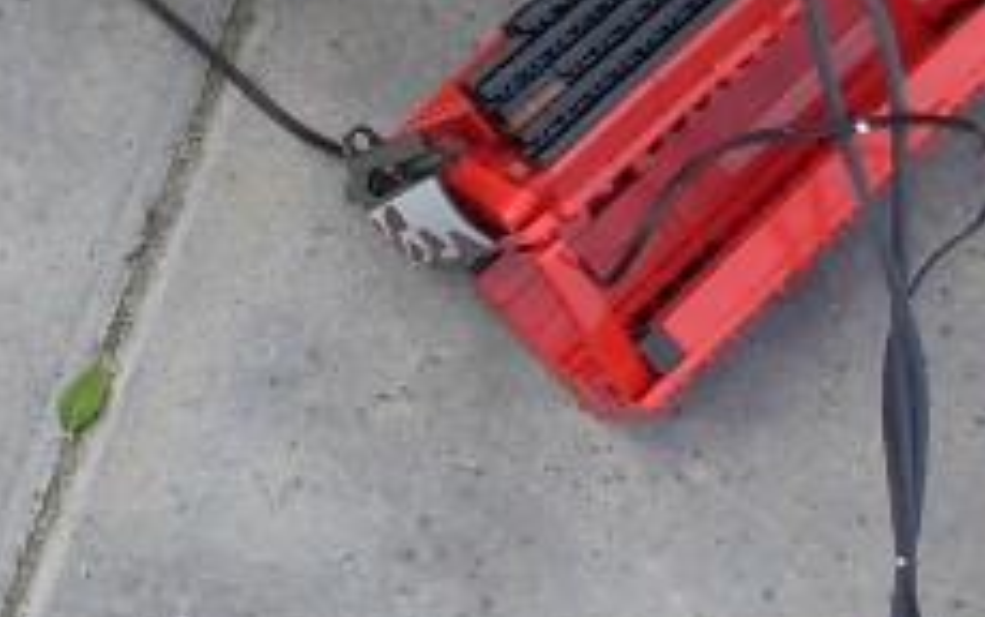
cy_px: -484
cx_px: 304
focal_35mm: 179
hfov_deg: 11.7
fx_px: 4808
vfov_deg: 7.1
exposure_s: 1/197
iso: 79
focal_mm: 6.3
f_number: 2.9
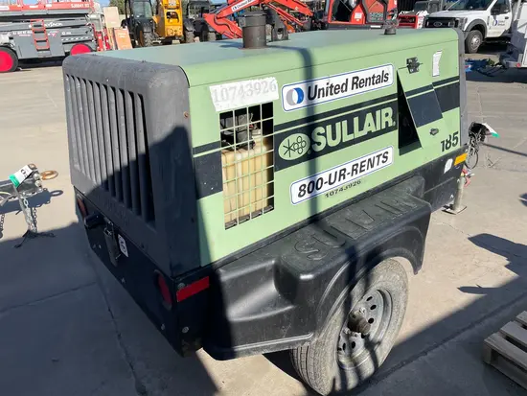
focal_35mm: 26
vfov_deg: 53.1
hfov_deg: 67.3
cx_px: 264
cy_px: 198
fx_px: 396
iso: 32
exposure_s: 1/3731
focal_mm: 4.2
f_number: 1.6
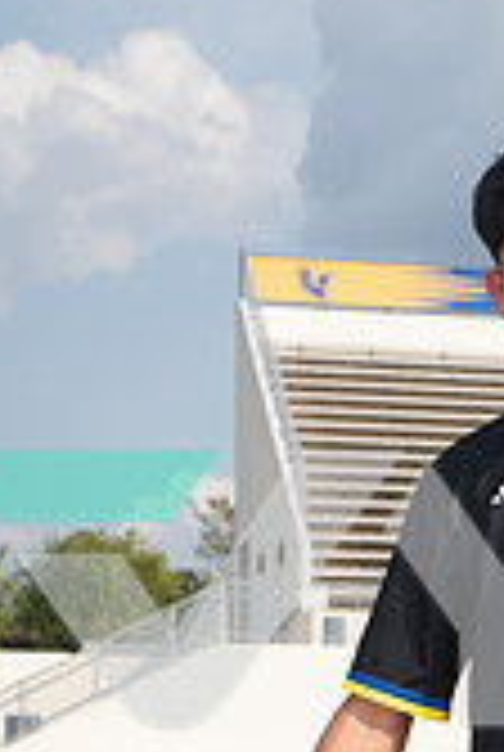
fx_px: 2698
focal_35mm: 129
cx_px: 621
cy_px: 910
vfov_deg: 15.3
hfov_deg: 10.5
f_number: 7.1
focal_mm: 48
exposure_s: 1/400
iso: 100
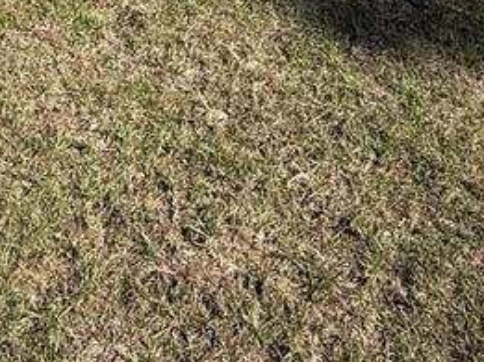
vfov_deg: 18.3
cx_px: 108
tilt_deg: -0.7
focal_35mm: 55
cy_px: -349
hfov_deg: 34.1
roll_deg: -4.2
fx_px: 768
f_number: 2.2
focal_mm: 2.22
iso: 50
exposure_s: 1/1848
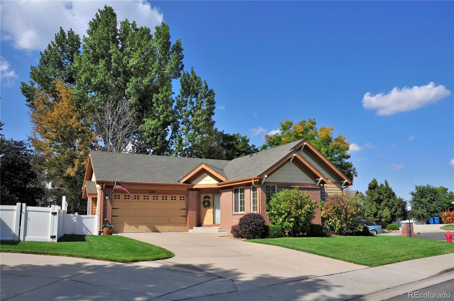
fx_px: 378
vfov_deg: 43.5
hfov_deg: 62.0
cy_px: 150
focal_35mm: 30
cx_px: 227
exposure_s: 1/640
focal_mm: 20
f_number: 9
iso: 200
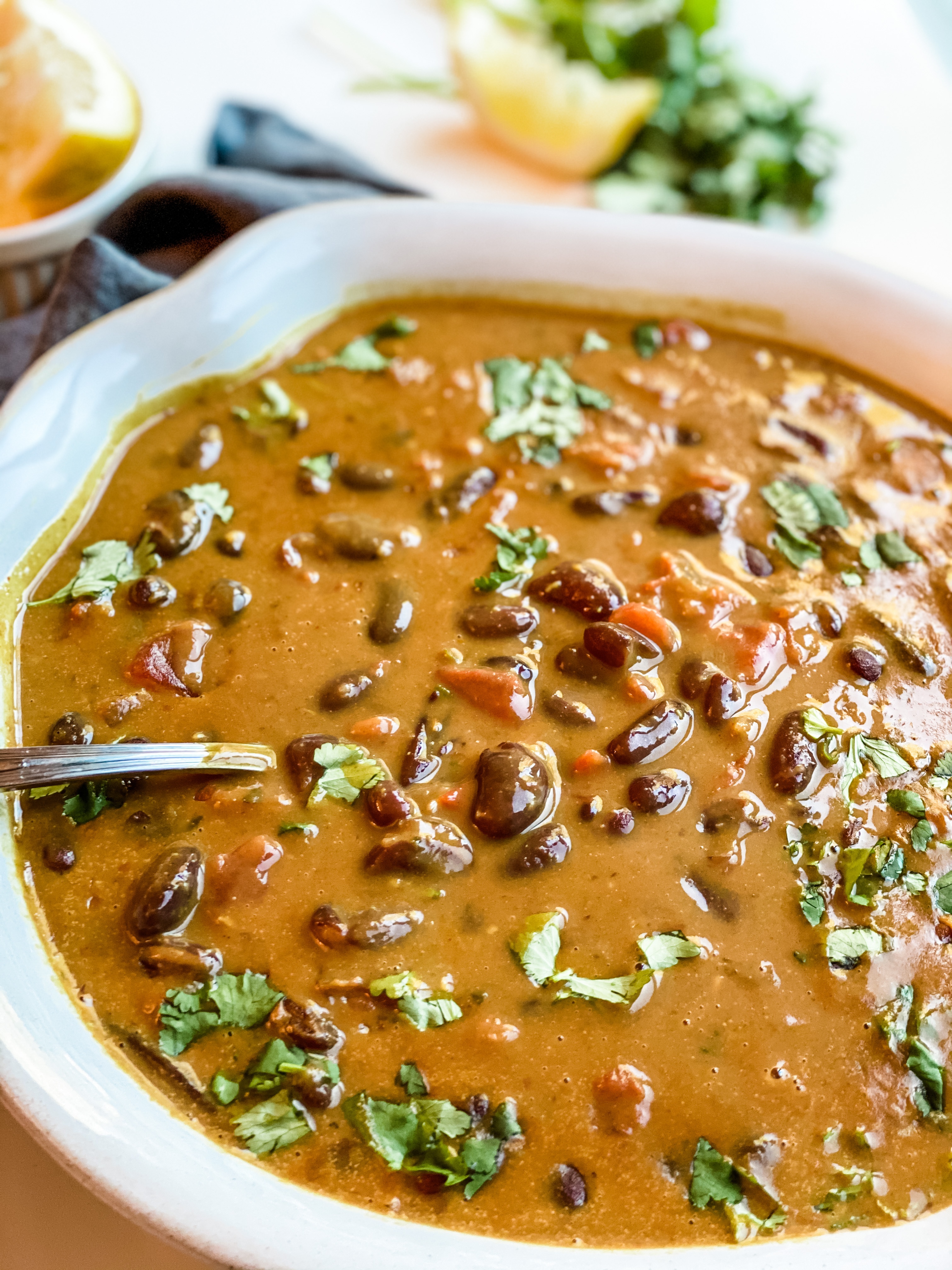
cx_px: 476
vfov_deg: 36.8
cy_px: 635
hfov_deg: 28.0
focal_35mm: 52
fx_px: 1907
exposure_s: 1/40
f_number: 2
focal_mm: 6
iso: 125
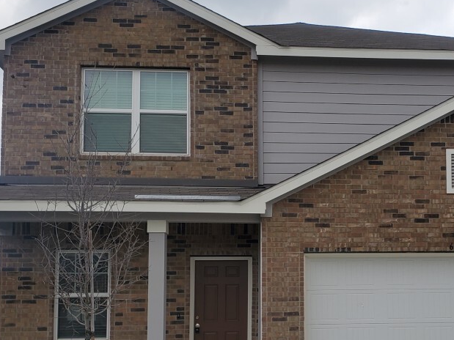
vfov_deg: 32.9
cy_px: 259
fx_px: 564
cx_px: 346
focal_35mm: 43
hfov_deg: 42.4
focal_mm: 4.3
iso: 50
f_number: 2.4
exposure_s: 1/1799
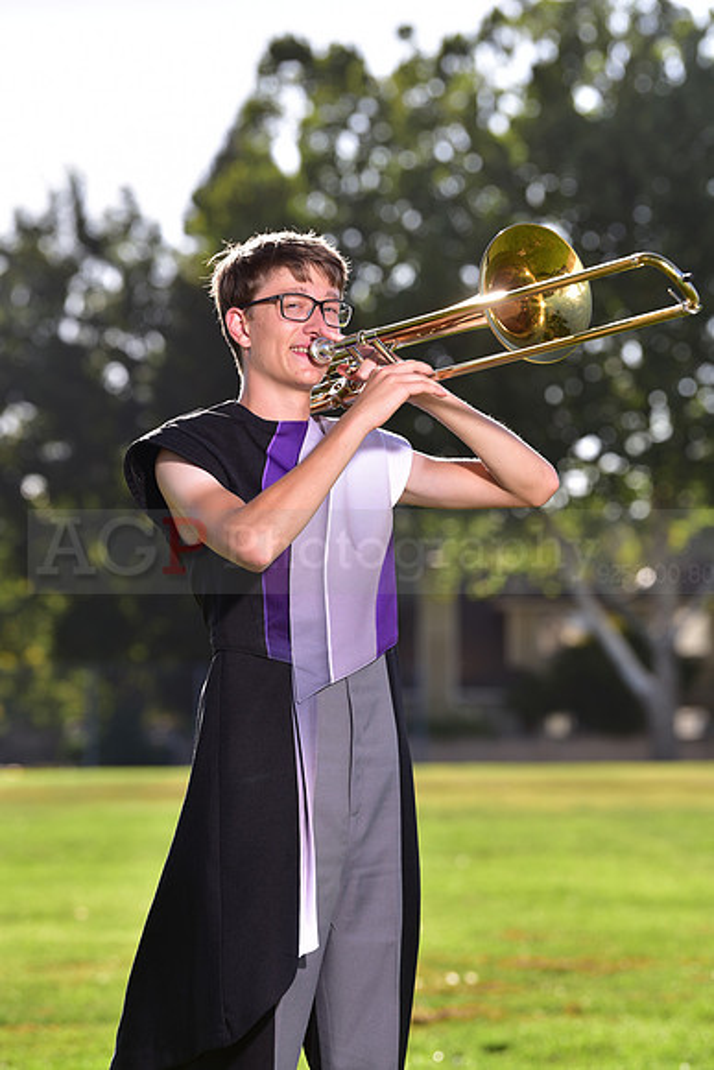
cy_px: 535
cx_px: 357
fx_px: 4459
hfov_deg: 9.2
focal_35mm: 150
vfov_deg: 13.7
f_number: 5
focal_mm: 150
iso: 80
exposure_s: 1/250
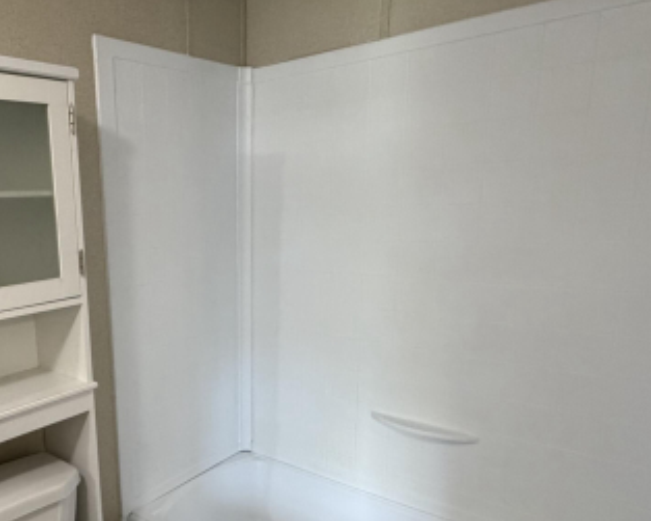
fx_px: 559
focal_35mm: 29
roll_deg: +3.2
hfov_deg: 57.2
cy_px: 324
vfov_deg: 49.5
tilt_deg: -12.7
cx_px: 159
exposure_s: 1/60
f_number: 2.2
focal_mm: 2.22
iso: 320
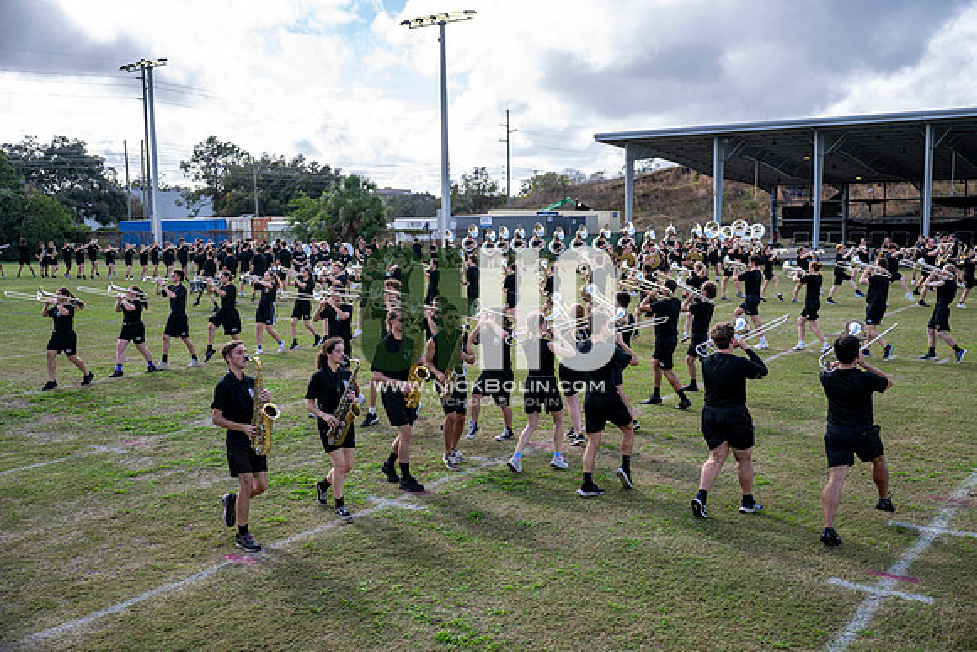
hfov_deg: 51.9
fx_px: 1004
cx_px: 488
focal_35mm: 37
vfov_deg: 36.0
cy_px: 326
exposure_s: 1/1250
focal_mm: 37
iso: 125
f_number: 2.8
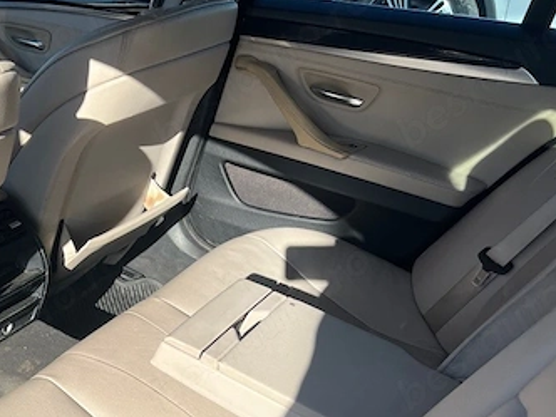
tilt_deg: -34.2
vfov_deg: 30.1
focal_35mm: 47
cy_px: 340
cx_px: 99
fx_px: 755
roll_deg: -2.6
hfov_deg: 38.7
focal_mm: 5.7
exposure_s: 1/2123
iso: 50
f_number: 1.5
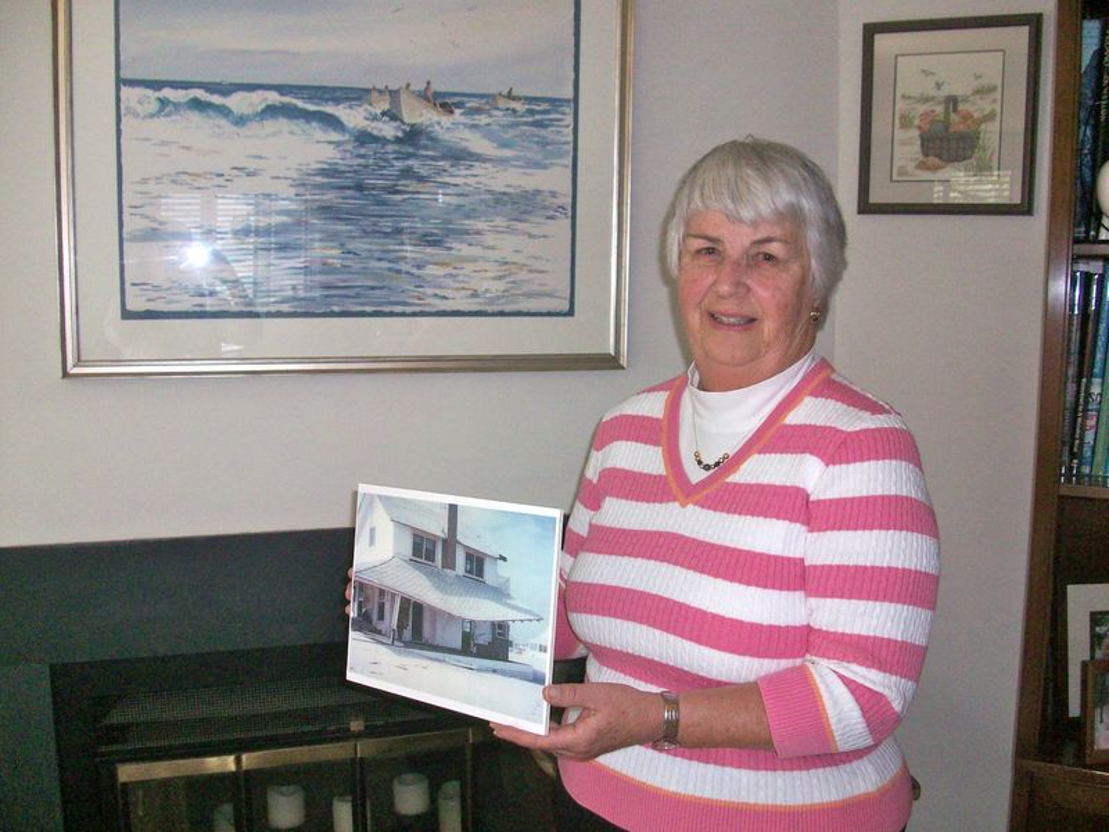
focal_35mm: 34
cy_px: 416
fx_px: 1089
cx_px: 554
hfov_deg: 54.0
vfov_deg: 41.8
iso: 160
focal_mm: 5.7
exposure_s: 1/60
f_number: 2.8
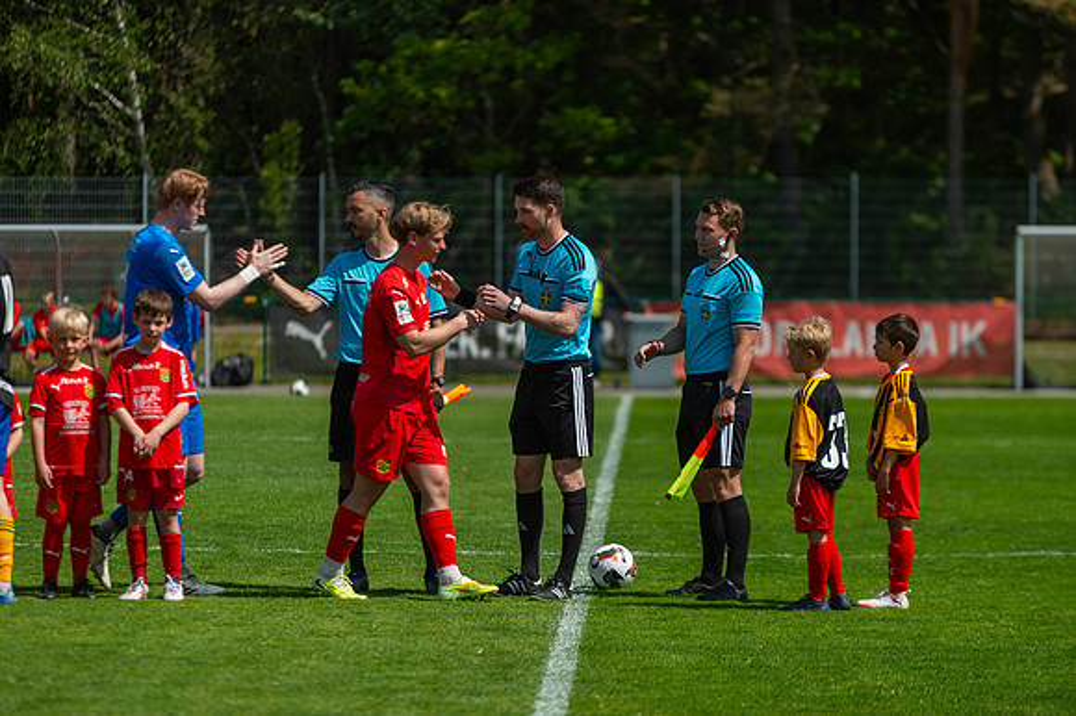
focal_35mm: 200
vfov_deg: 6.9
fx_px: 5974
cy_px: 358
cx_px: 538
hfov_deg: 10.3
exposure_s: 1/2000
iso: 100
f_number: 3.2
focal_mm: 200
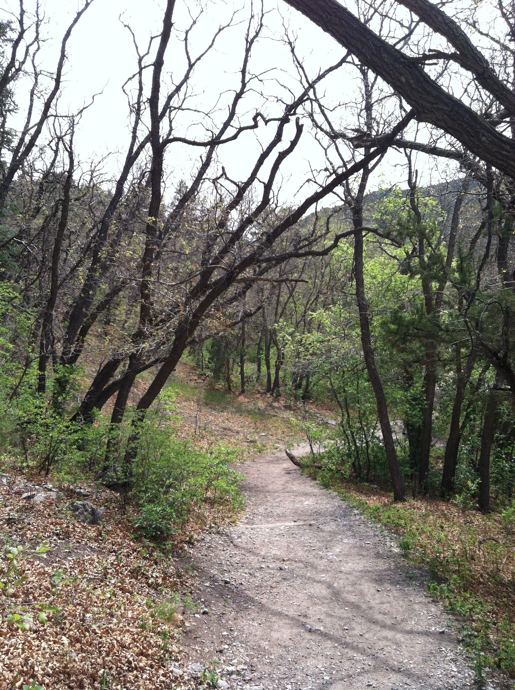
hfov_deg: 40.6
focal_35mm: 35
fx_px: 696
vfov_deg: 52.7
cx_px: 258
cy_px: 345
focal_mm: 3.85
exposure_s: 1/455
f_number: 2.8
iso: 80
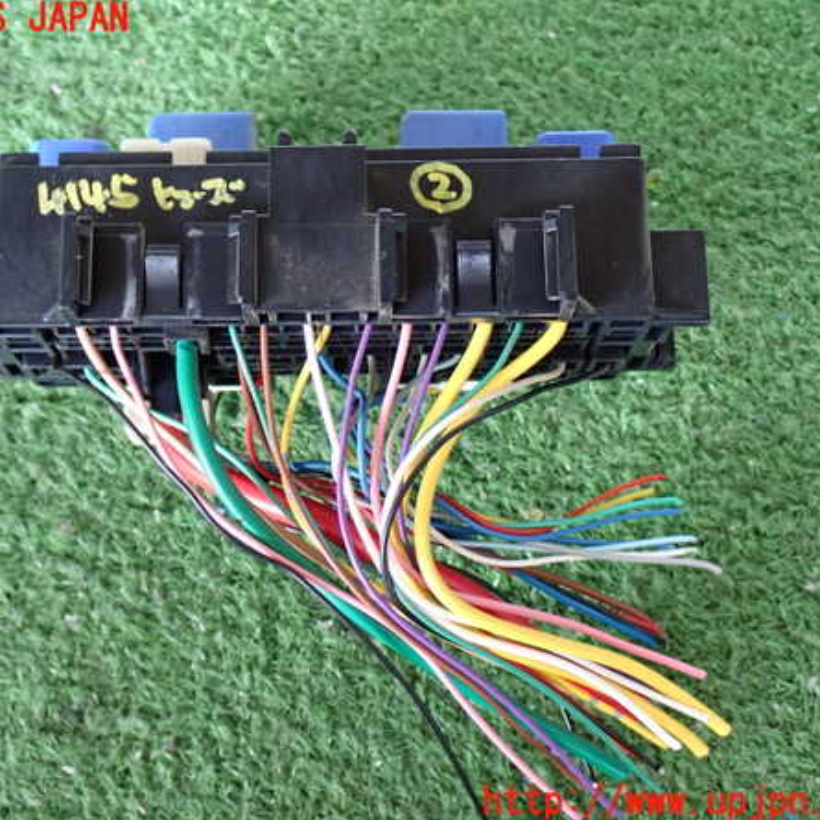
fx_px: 1501
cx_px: 346
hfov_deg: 30.5
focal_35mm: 56
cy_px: 411
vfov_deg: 30.6
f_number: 3.1
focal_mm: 8.4
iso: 640
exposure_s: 1/50
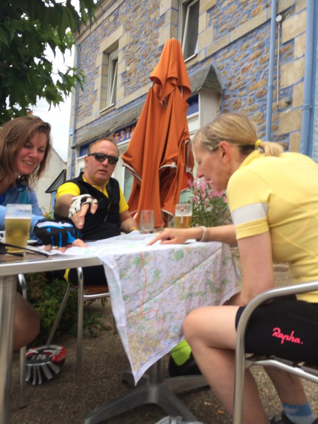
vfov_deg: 61.7
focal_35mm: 29
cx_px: 159
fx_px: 355
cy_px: 212
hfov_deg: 48.2
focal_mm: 4.15
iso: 32
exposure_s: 1/933
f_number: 2.2
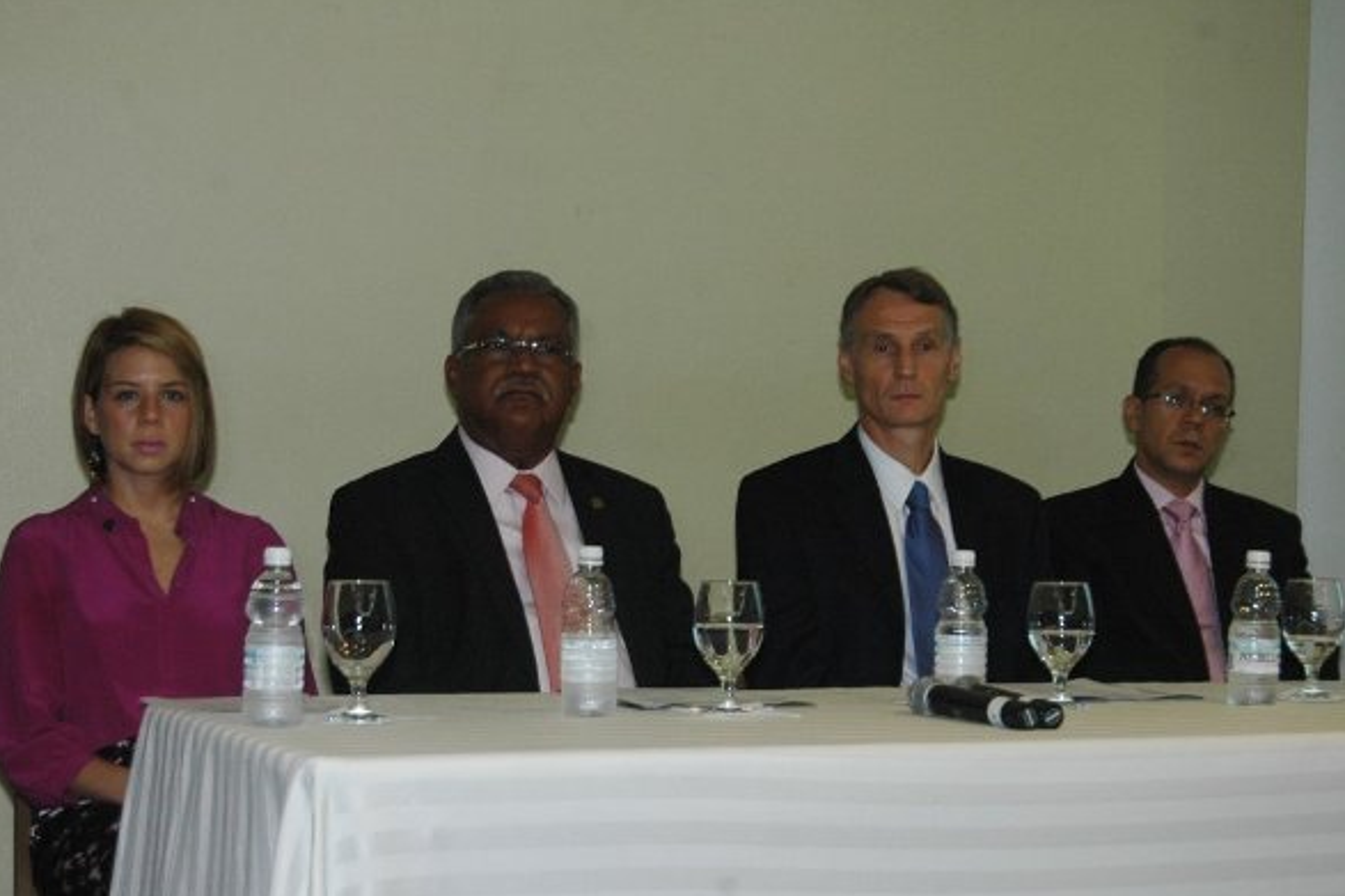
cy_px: 477
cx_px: 653
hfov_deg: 27.5
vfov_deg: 18.5
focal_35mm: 74
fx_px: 2747
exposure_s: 1/40
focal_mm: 45
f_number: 5.3
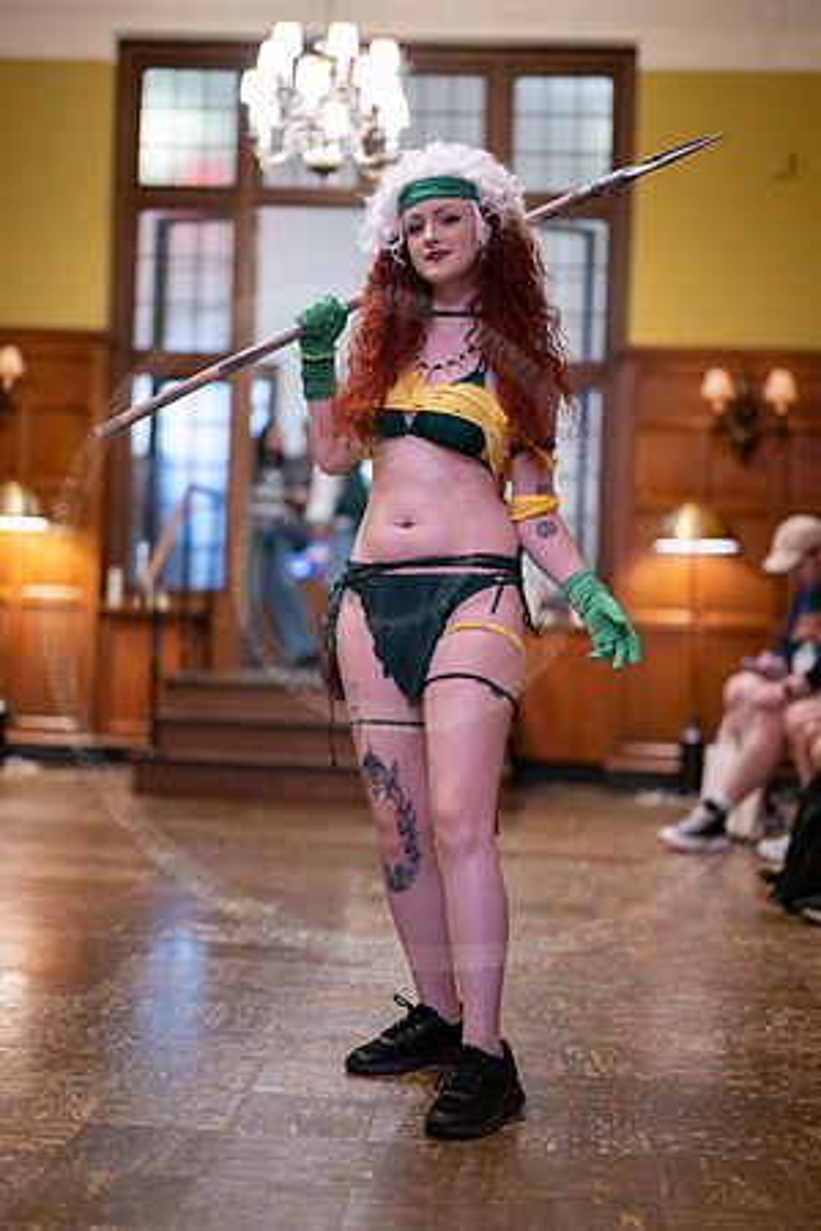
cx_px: 410
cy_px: 616
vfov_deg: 39.6
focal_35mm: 50
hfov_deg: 27.0
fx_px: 1710
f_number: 1.2
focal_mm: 50
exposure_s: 1/80
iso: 500
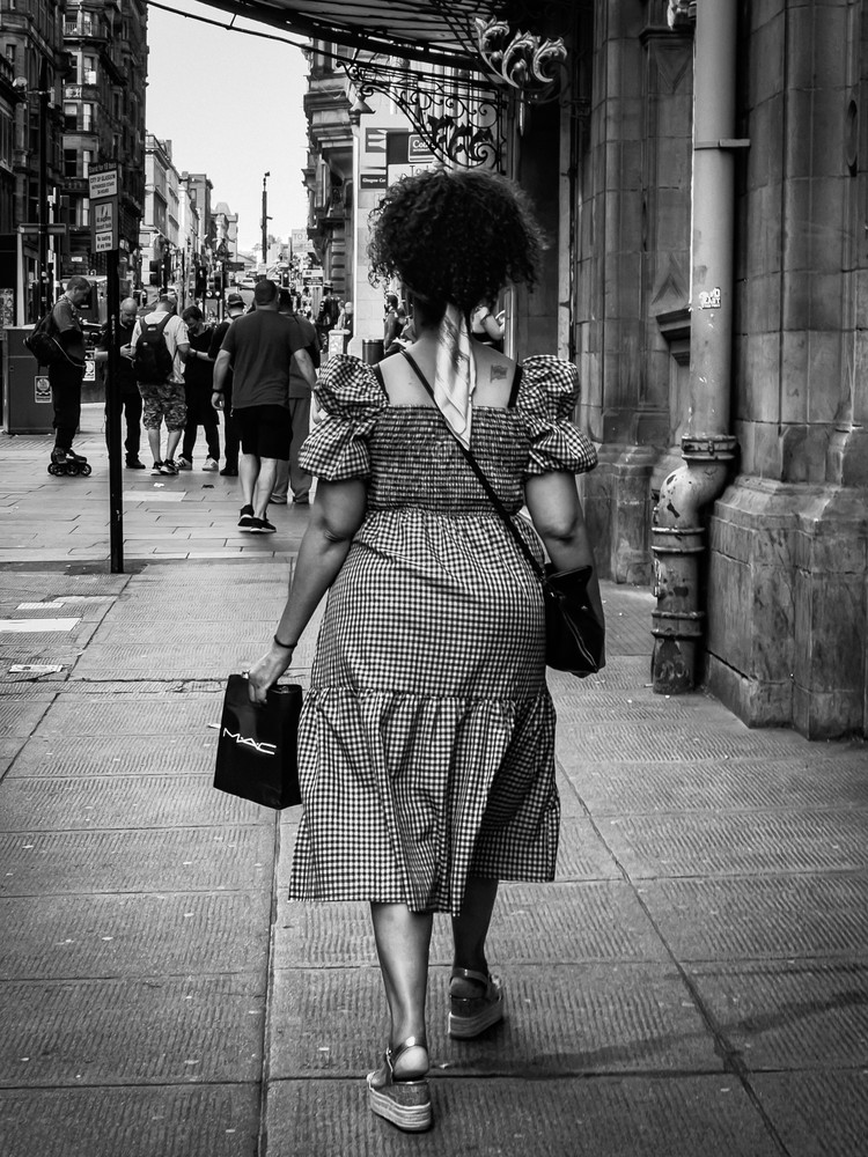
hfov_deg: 22.9
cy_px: 578
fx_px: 2140
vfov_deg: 30.3
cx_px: 434
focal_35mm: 64
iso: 64
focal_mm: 7.5
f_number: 2.2
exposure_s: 1/120
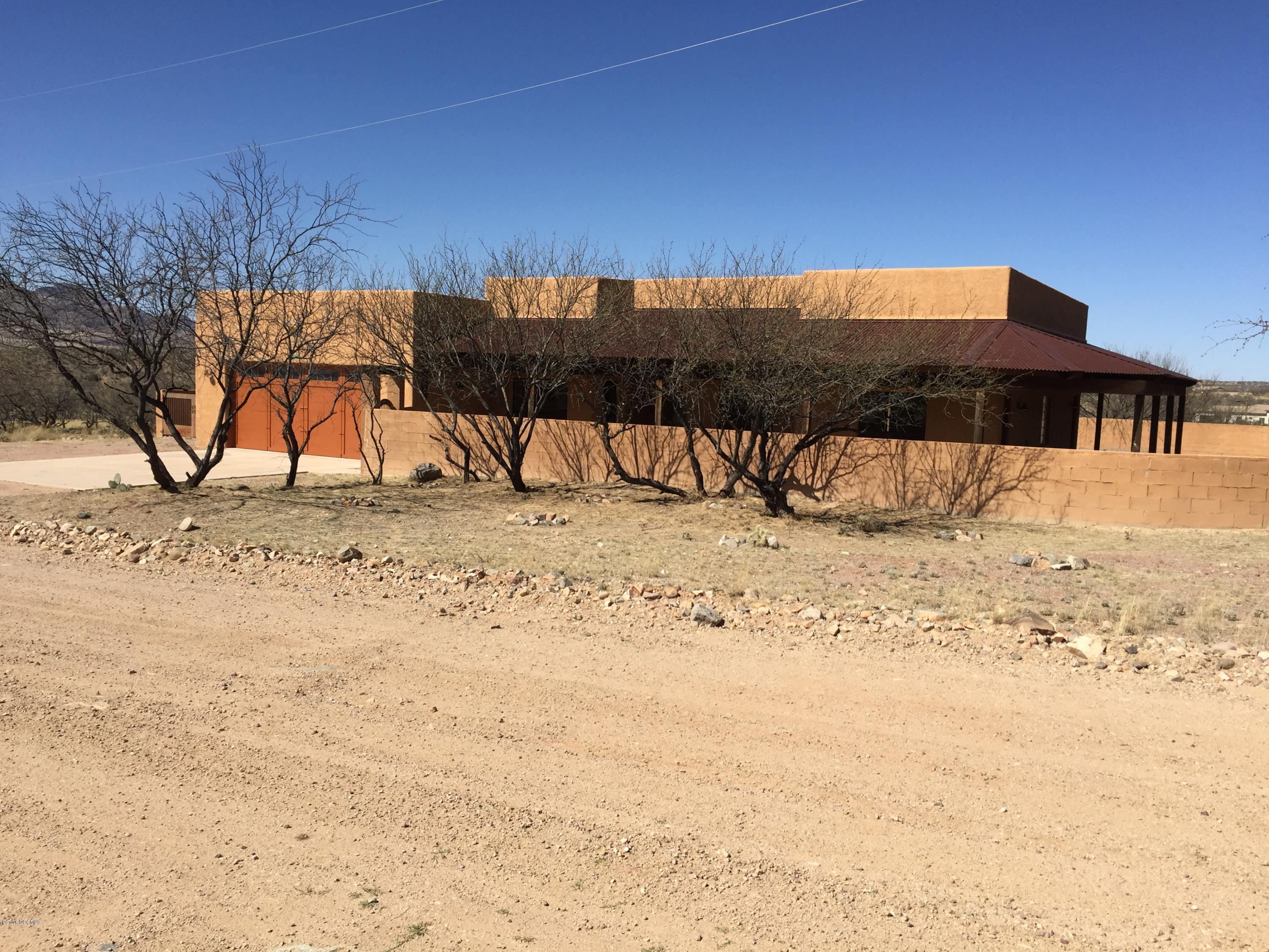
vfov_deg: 48.2
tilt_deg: -5.8
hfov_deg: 61.7
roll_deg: -0.8
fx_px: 1063
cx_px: 634
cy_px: 476
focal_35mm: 29
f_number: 2.2
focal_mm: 4.15
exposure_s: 1/2825
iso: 32
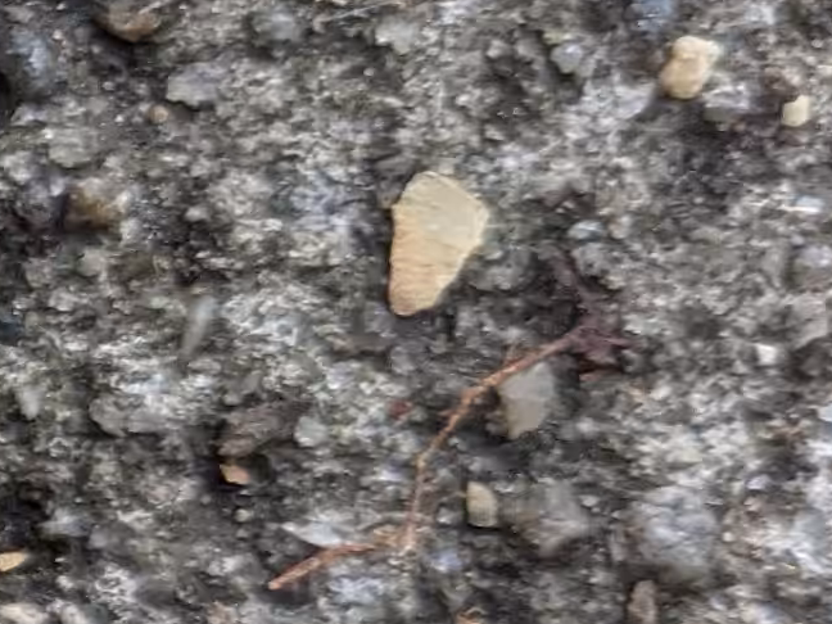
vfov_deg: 8.8
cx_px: -1352
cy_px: 695
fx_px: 4038
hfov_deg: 9.9
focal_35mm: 168
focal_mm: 4.38
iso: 89
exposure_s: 1/60
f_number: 1.73
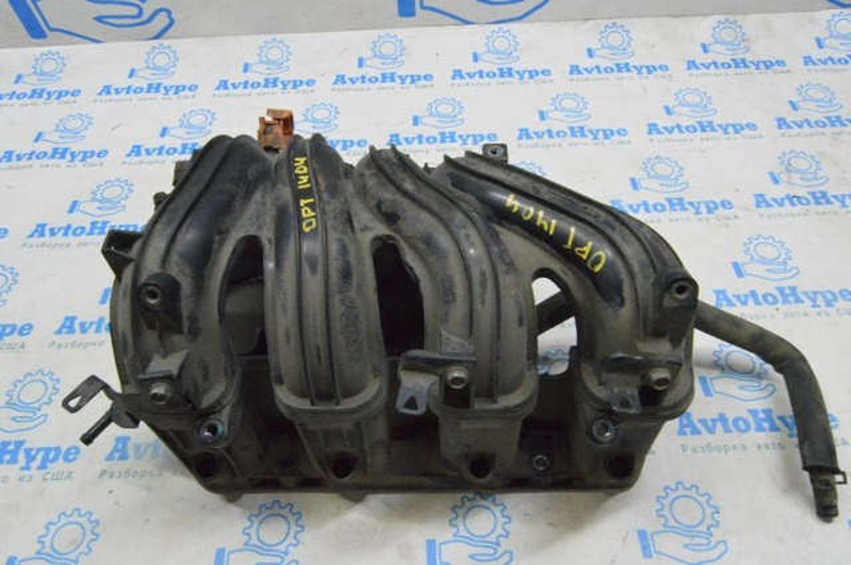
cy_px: 282
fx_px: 637
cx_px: 426
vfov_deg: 47.8
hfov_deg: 67.4
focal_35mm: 27
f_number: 20
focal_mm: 18
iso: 6400
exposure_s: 1/20
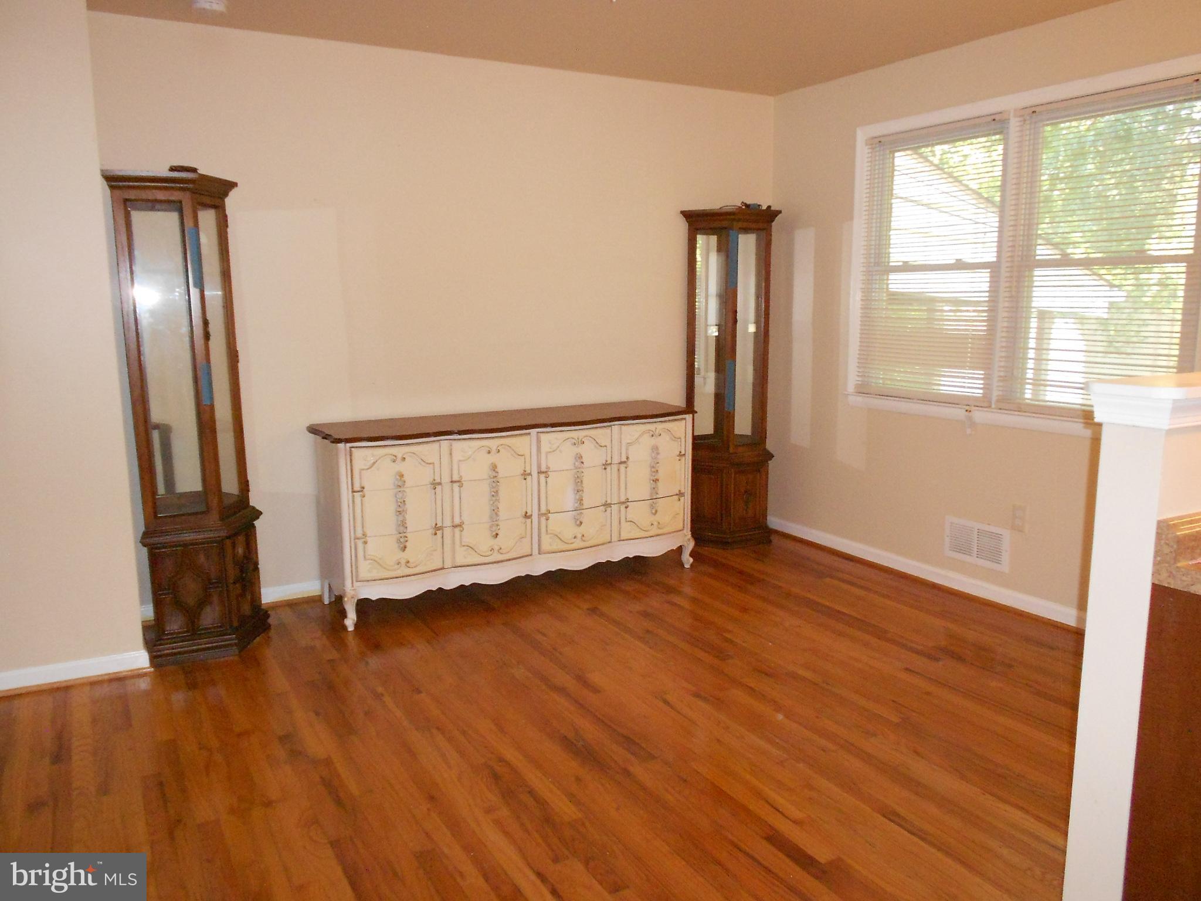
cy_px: 450
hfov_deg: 67.3
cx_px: 600
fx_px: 902
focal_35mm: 26
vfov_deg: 53.1
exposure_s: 1/25
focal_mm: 4.6
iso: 400
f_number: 3.2
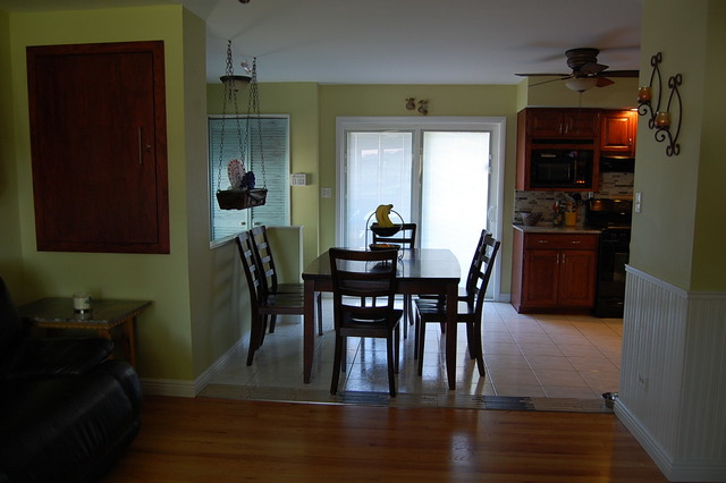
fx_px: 544
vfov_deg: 47.9
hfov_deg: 67.4
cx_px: 363
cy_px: 242
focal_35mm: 27
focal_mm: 18
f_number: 4
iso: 400
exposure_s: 1/60
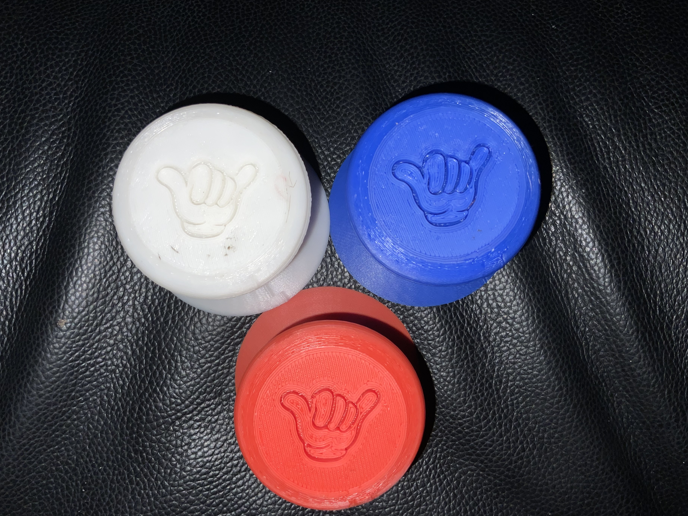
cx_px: 336
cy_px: 283
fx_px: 636
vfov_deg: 44.1
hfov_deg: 56.8
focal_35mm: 32
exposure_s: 1/121
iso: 16
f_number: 1.8
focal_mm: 3
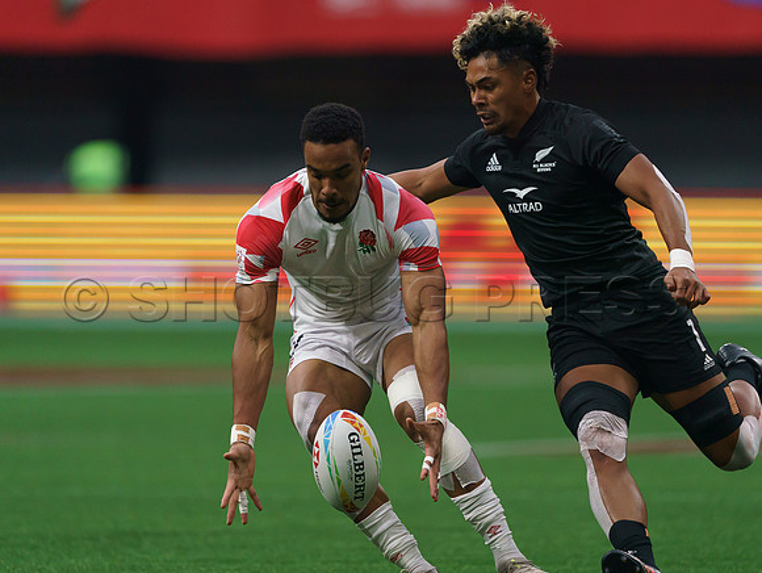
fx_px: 15014
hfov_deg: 2.9
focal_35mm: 682
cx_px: 410
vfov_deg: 2.2
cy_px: 279
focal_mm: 600
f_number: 4
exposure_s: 1/3200
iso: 3200
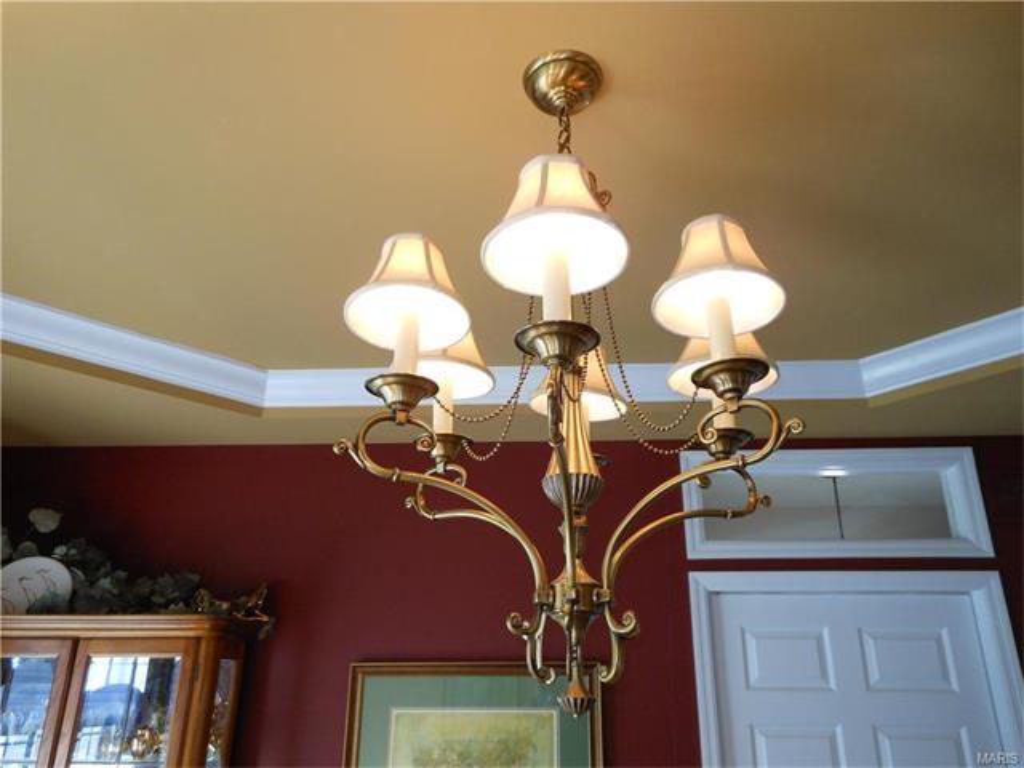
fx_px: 740
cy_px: 384
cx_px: 512
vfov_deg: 54.9
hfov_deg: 69.4
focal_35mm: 25
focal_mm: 4.5
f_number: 3.2
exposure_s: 1/30
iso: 250
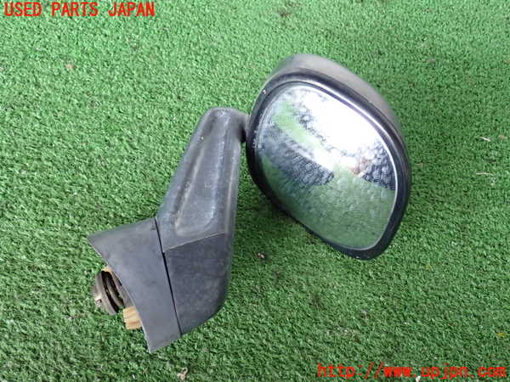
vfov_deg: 35.1
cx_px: 255
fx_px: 604
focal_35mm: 41
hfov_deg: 45.8
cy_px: 191
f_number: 2.8
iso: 400
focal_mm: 7.31
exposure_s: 1/40
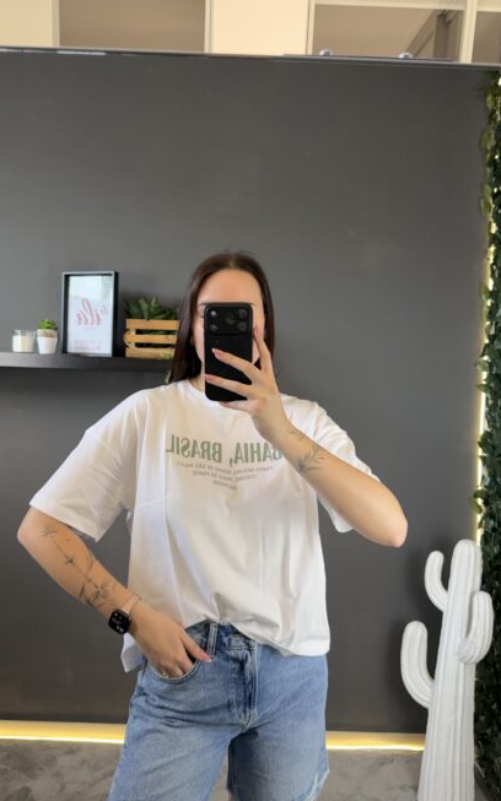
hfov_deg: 47.6
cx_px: 243
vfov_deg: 70.4
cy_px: 396
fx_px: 568
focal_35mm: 26
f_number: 1.78
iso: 160
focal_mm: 6.76
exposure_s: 1/100
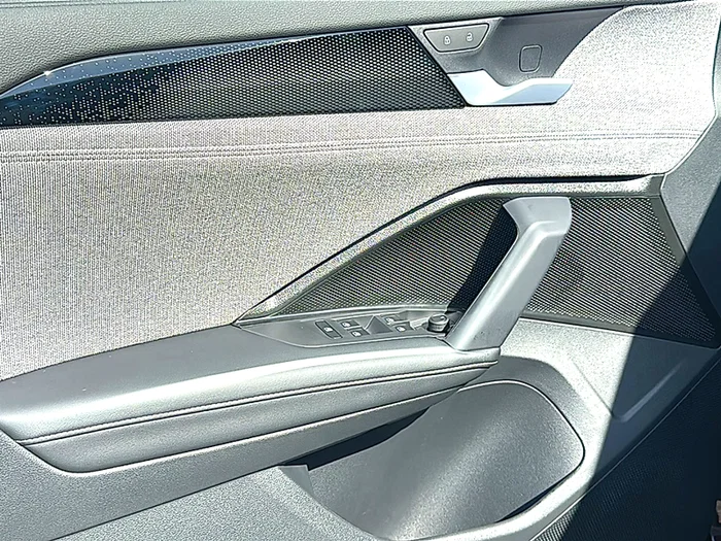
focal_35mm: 40
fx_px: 833
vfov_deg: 36.0
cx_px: 360
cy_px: 270
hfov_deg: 46.8
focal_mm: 6.86
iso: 80
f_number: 1.78
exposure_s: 1/2165
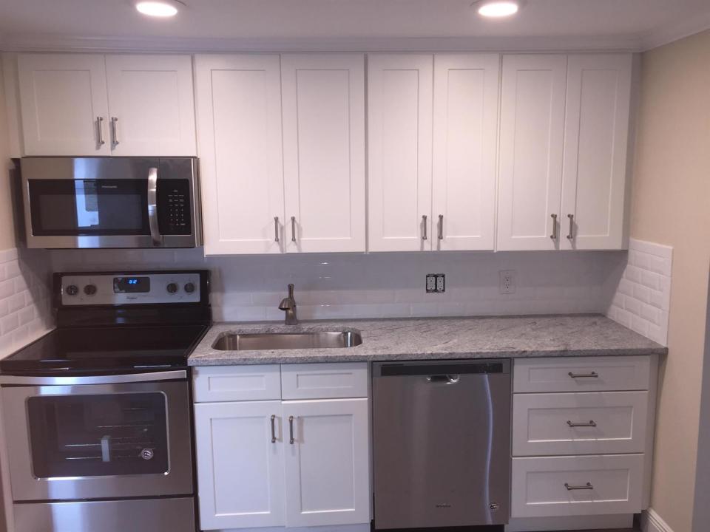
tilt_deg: -7.8
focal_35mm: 29
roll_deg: +0.1
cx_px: 355
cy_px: 266
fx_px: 595
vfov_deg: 48.2
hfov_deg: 61.7
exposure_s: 1/30
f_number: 2.2
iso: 50
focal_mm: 4.15
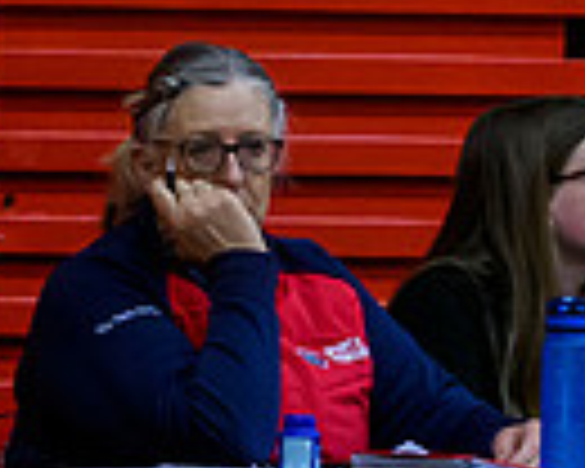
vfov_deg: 1.4
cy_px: 784
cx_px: 1303
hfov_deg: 1.7
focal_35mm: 1130
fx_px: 19565
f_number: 3.2
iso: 4000
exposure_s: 1/800
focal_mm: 200
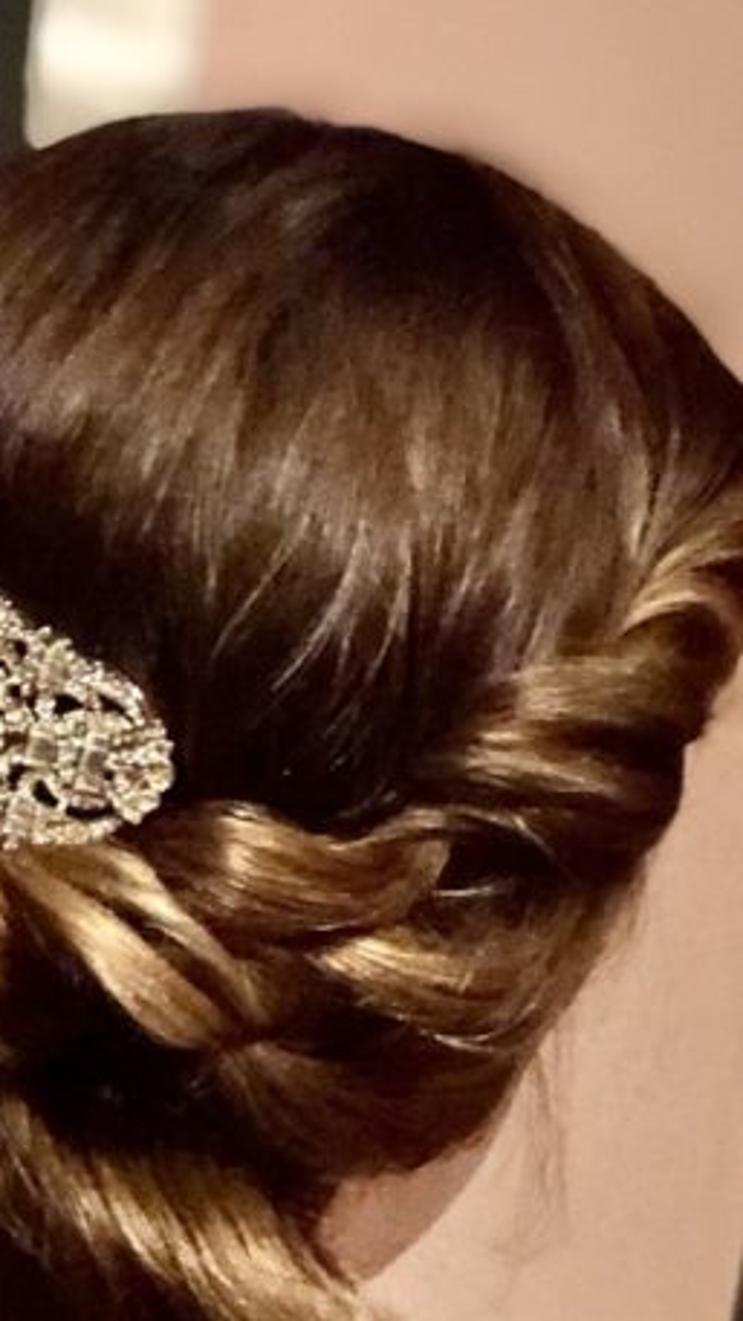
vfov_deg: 15.3
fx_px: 4869
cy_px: 1168
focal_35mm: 139
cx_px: 3
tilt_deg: -23.4
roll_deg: -7.2
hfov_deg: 8.7
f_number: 2.8
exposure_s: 1/30
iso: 1250
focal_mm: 6.6
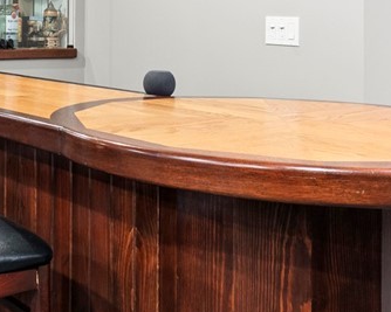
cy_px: 39
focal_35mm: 58
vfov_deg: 25.5
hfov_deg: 30.3
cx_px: 4
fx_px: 671
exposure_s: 1.6
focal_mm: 13
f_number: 8
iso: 250
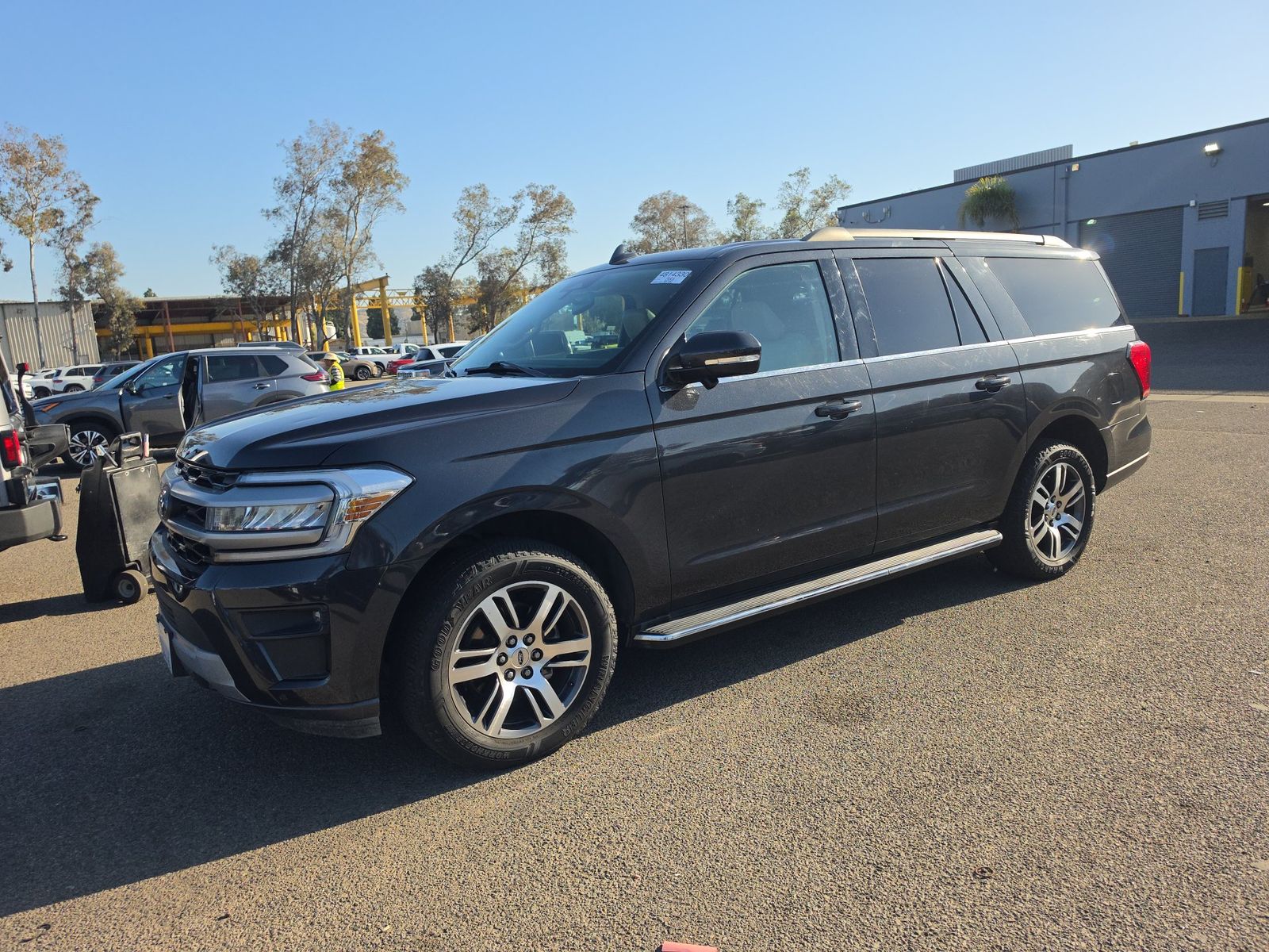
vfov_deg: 58.9
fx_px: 843
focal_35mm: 23
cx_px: 634
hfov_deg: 73.9
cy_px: 476
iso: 63
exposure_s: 1/4538
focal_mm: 6.5
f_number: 1.4
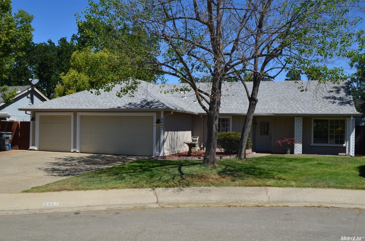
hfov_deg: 57.3
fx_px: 334
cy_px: 120
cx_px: 182
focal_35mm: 33
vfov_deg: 39.8
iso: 125
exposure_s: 1/125
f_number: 11
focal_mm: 22
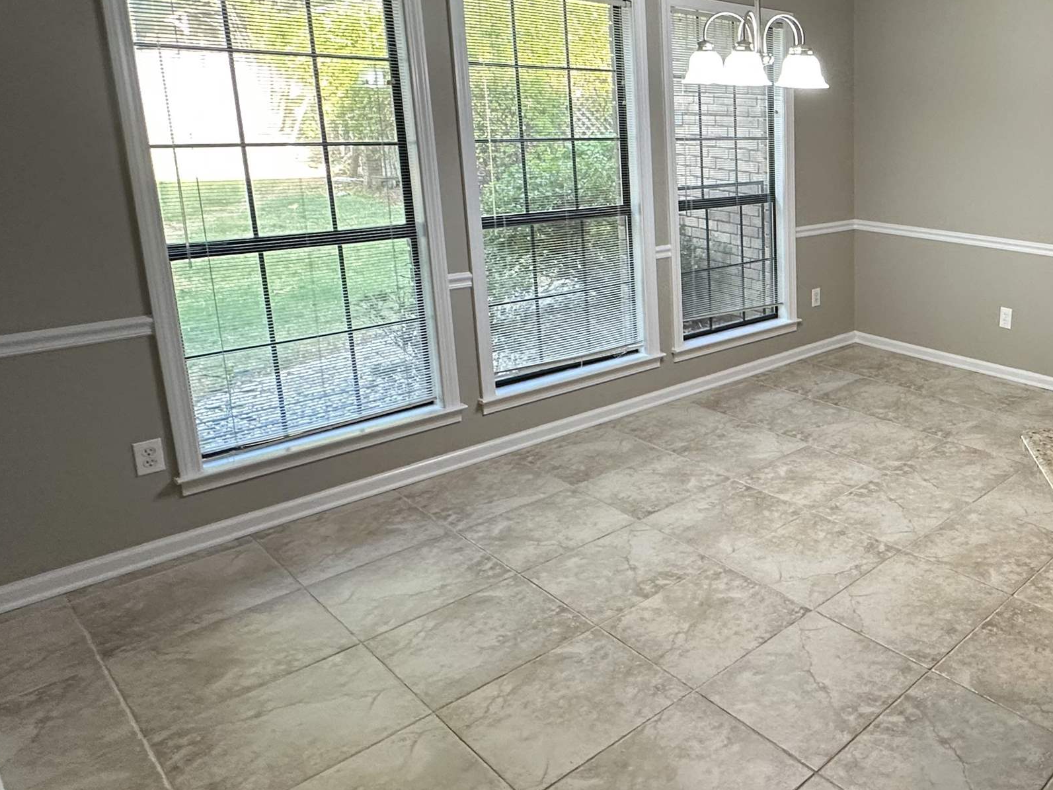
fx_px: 821
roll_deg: -2.0
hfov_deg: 56.5
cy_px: 269
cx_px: 944
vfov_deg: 50.5
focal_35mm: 27
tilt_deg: -10.6
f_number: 2.2
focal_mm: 2.22
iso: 250
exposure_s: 1/120
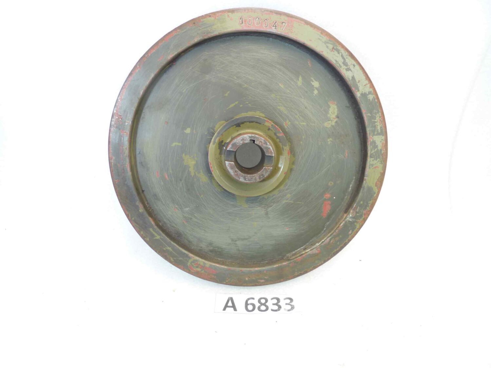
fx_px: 355
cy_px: 184
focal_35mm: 25
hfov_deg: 69.4
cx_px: 246
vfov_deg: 54.9
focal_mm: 4.1
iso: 80
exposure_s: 1/10
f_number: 3.3
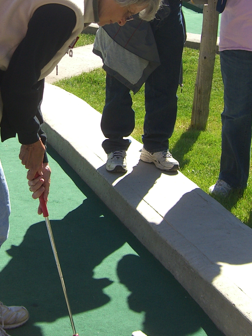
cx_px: 38
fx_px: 816
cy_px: 88
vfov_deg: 23.1
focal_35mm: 84
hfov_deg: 17.4
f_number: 2.8
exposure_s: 1/800
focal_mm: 7.9
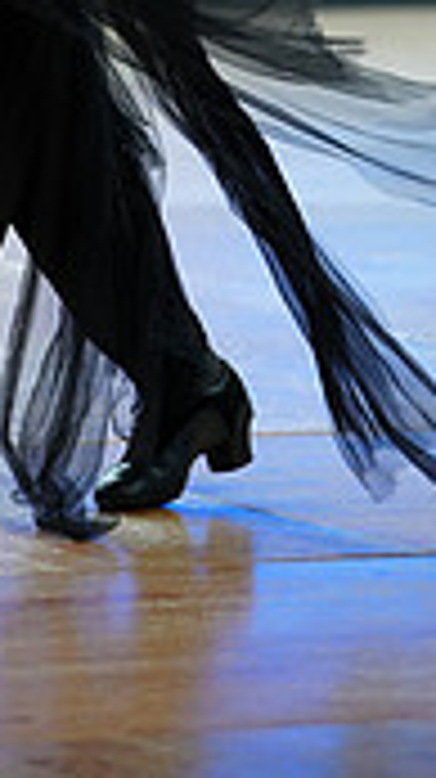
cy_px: -459
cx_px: -240
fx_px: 7809
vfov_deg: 5.6
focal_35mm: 379
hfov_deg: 3.2
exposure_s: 1/400
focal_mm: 108
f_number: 2.8
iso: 500
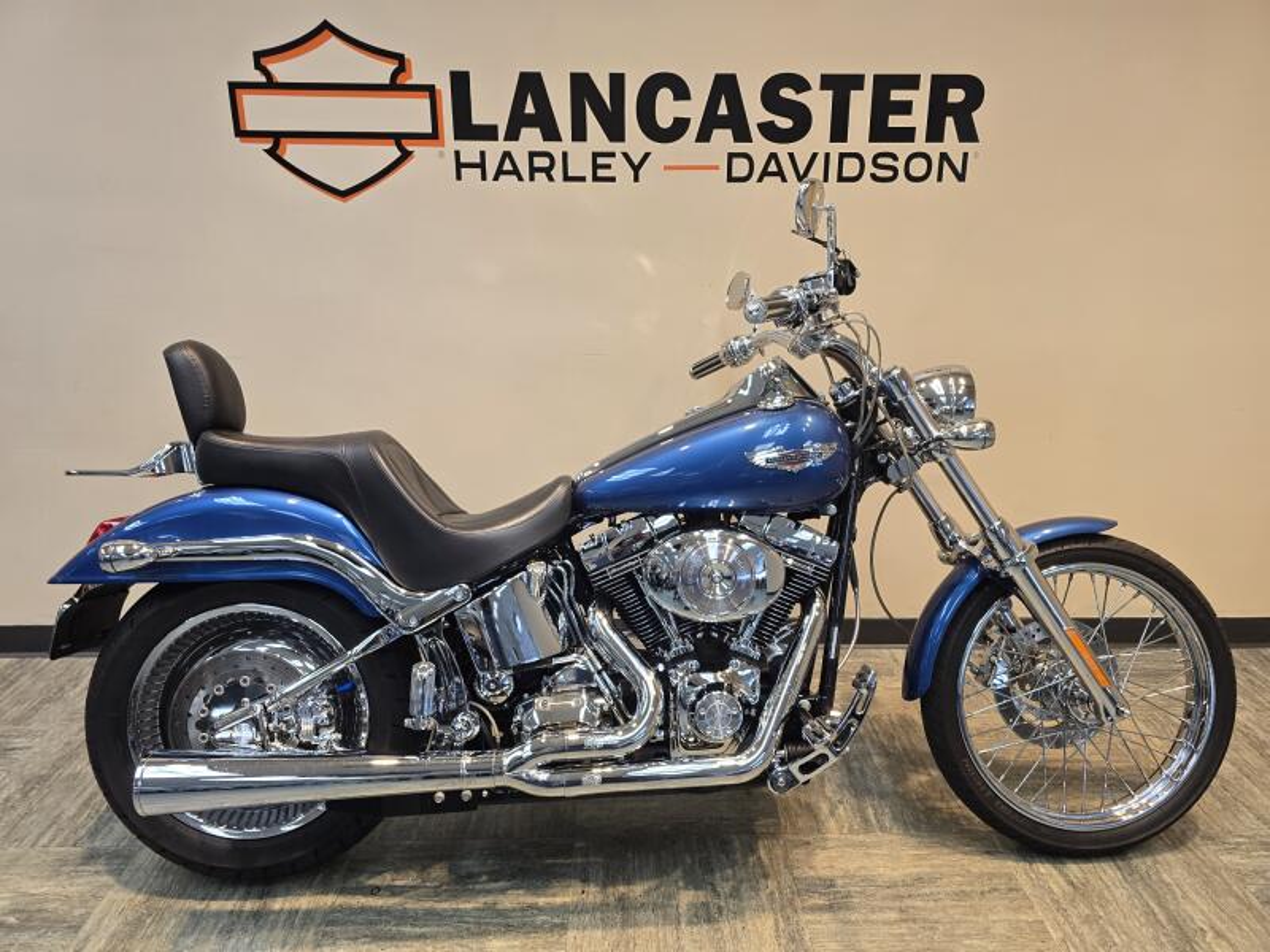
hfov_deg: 73.9
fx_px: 844
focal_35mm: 23
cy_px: 476
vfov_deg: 58.9
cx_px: 635
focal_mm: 6.3
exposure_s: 1/120
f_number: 1.7
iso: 160
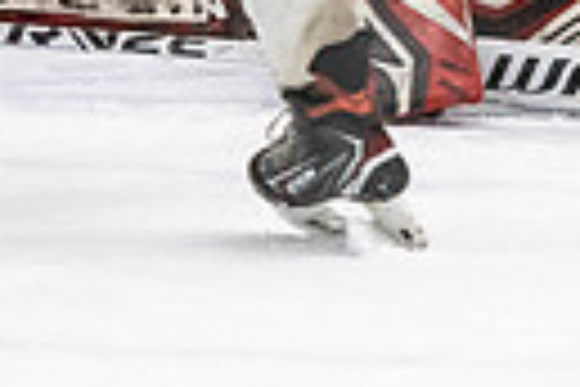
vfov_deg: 1.7
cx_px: 552
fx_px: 13033
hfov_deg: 2.5
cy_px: -303
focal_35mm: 809
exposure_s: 1/640
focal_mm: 120
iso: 2000
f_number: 2.8
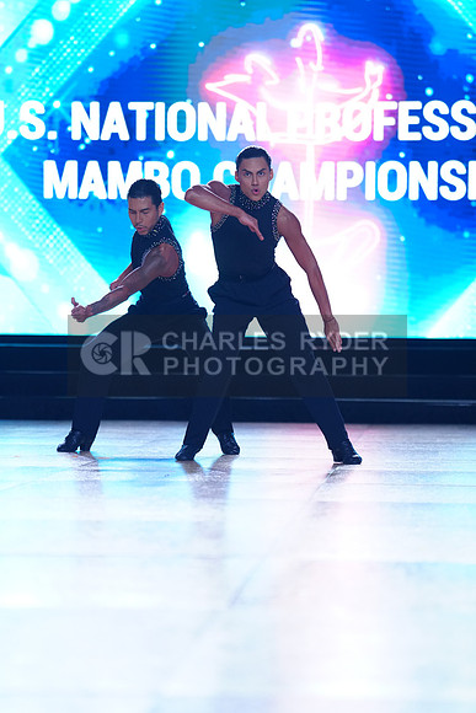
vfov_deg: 17.5
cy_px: 356
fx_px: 2319
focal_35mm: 117
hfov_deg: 11.7
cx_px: 238
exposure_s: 1/1000
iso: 1250
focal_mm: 117
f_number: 2.8
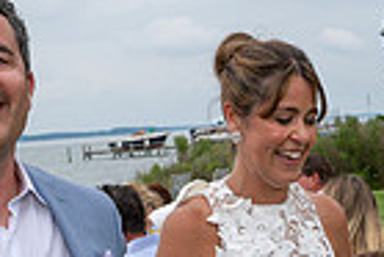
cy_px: 374
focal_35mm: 106
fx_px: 1132
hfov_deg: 19.2
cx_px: 219
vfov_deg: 12.4
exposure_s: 1/250
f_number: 8
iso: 100
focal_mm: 24
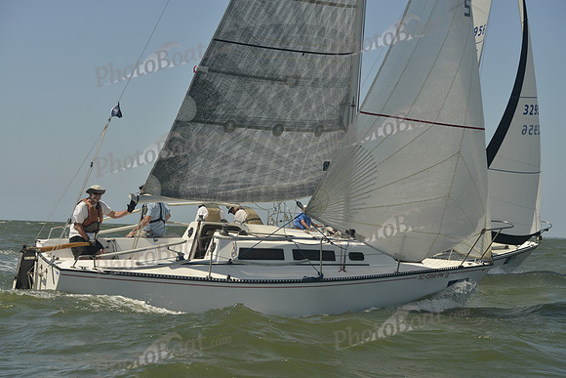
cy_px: 189
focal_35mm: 70
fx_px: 1101
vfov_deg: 19.5
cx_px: 283
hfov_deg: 28.8
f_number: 8
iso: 280
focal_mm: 70
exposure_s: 1/1000
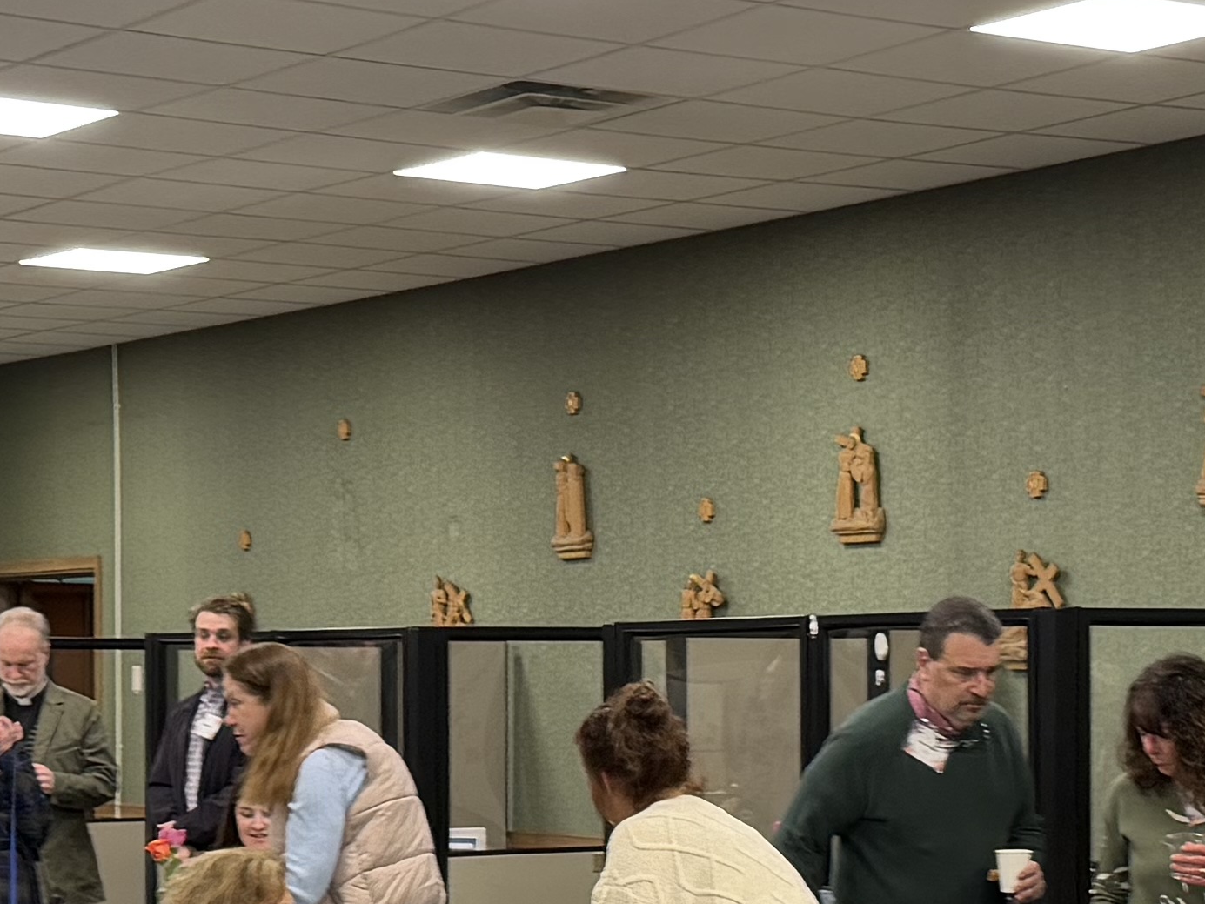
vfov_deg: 14.8
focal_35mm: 99
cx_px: 696
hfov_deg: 19.8
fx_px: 3447
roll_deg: -0.1
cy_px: 784
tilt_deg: -1.7
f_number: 1.78
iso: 160
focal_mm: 6.76
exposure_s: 1/60
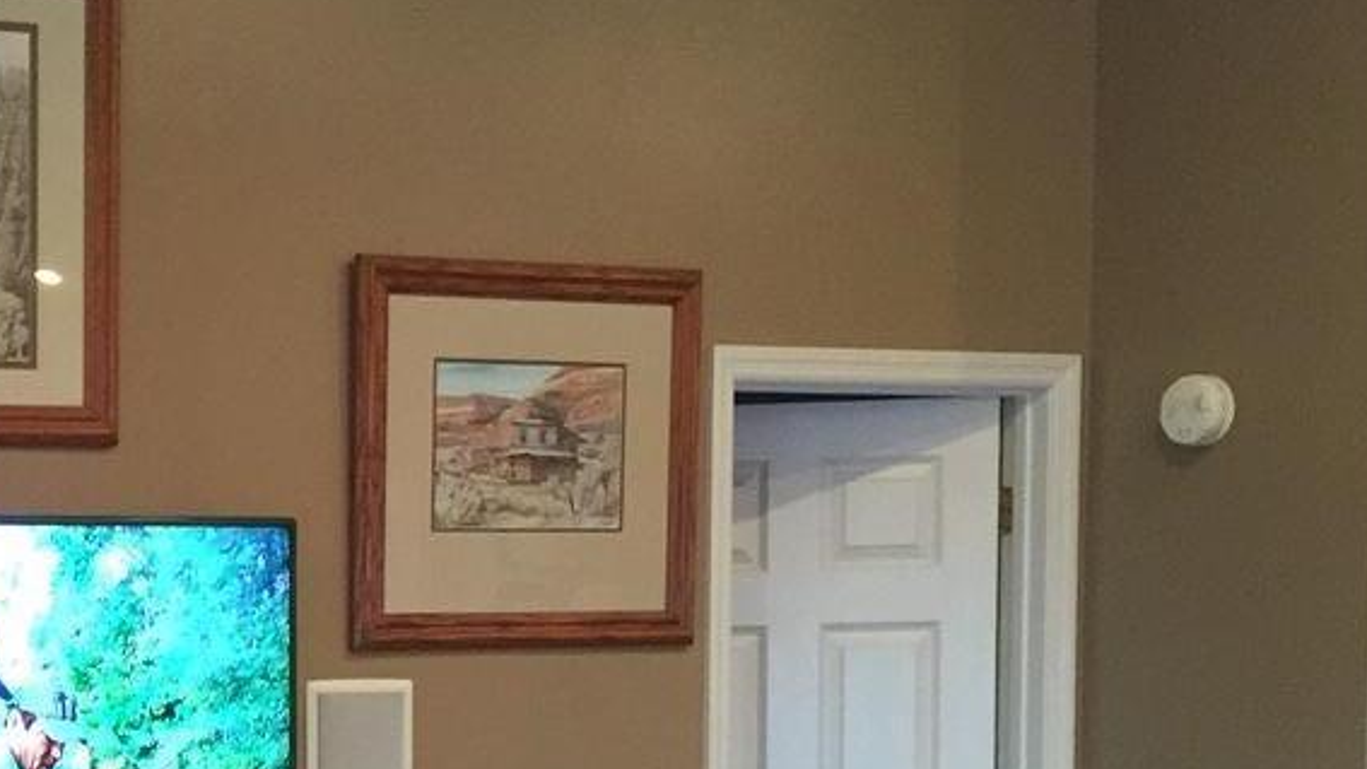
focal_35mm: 91
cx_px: -188
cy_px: 996
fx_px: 3299
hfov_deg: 22.0
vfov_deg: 12.9
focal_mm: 4.15
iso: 125
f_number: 2.2
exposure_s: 1/15
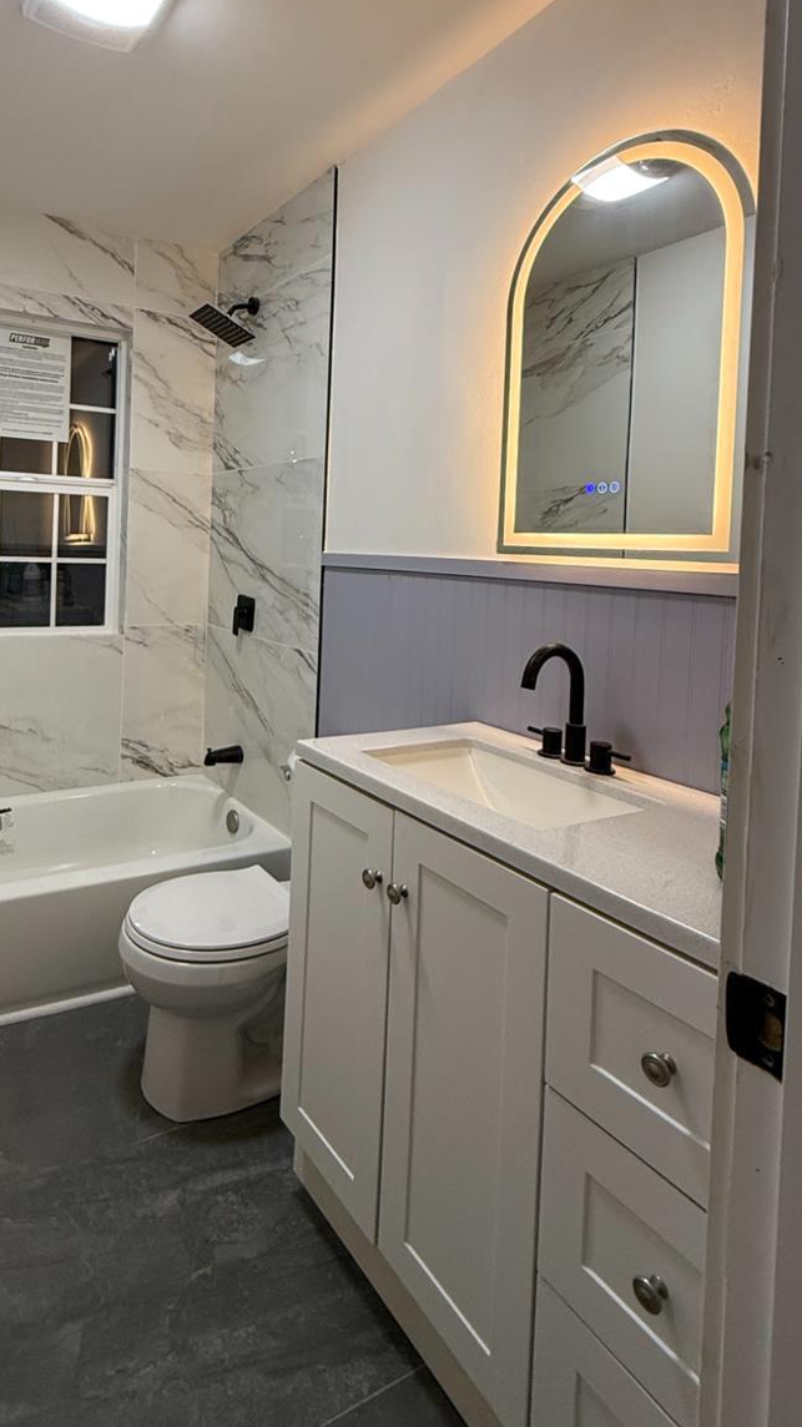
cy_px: 565
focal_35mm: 20
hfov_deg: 54.2
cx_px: 240
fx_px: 757
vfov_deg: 85.5
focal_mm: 2.22
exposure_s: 1/120
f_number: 2.2
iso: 250
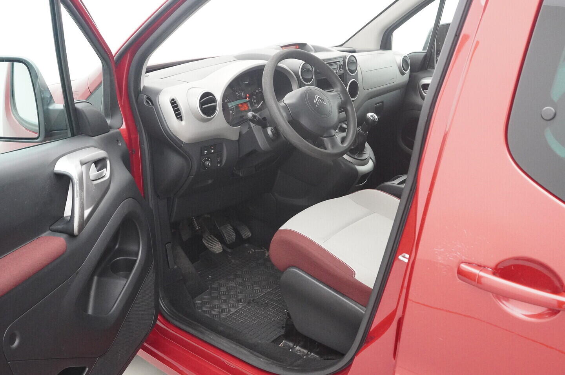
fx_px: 564
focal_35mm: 36
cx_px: 282
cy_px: 188
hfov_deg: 53.2
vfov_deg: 36.8
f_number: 5.6
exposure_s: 1/320
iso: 6400
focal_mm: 24
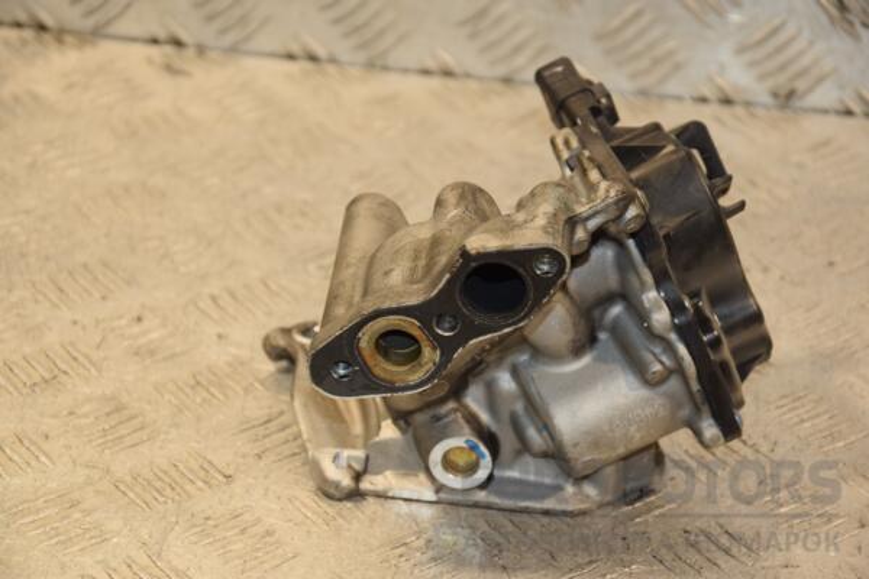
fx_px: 3077
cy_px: 290
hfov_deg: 16.1
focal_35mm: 128
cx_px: 434
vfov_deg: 10.8
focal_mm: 85
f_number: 5.6
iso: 800
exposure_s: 1/160
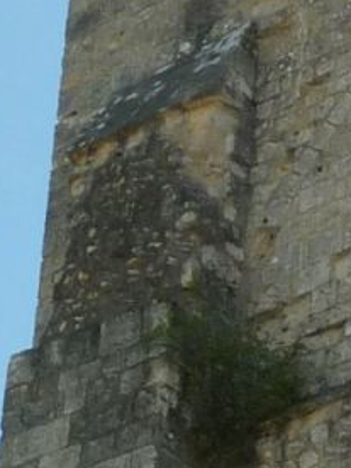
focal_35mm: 191
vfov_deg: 10.1
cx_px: 736
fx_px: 2582
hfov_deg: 7.4
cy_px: 609
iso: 100
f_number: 5.6
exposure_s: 1/250
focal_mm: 4.8
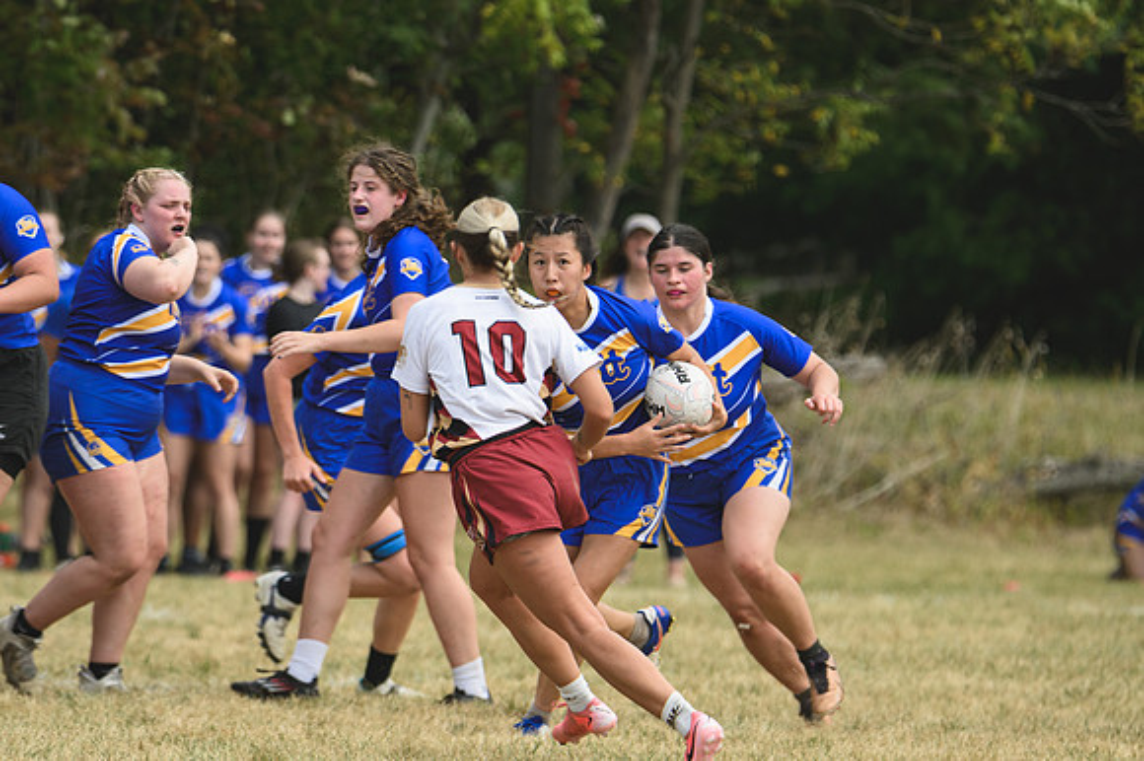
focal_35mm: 630
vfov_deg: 2.2
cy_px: 380
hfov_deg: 3.3
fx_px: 20008
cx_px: 572
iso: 320
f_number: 6
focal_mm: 420
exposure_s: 1/1000
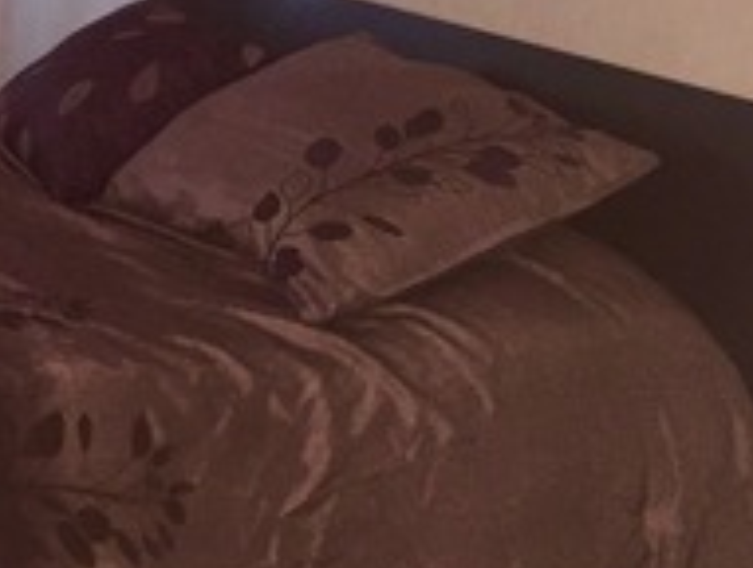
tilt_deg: -4.5
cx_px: -382
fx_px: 2114
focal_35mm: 97
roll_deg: -3.1
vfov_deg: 14.7
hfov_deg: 18.0
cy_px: -138
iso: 160
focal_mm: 4.15
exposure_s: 1/24
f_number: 2.2
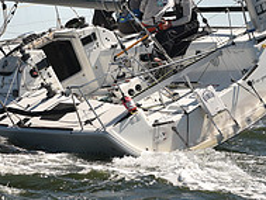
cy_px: 67
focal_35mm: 242
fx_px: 1861
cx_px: 77
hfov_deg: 8.2
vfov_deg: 6.1
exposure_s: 1/1600
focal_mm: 82
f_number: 4
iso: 250
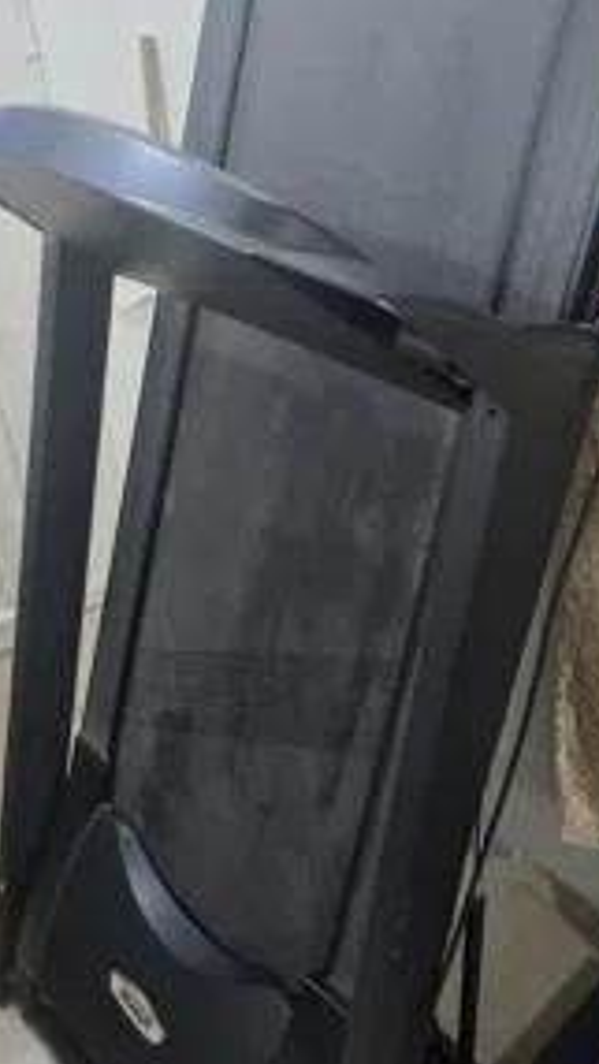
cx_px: 376
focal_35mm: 35
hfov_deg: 33.6
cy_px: 439
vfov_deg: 56.3
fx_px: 988
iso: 640
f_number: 1.7
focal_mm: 6.3
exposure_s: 1/100
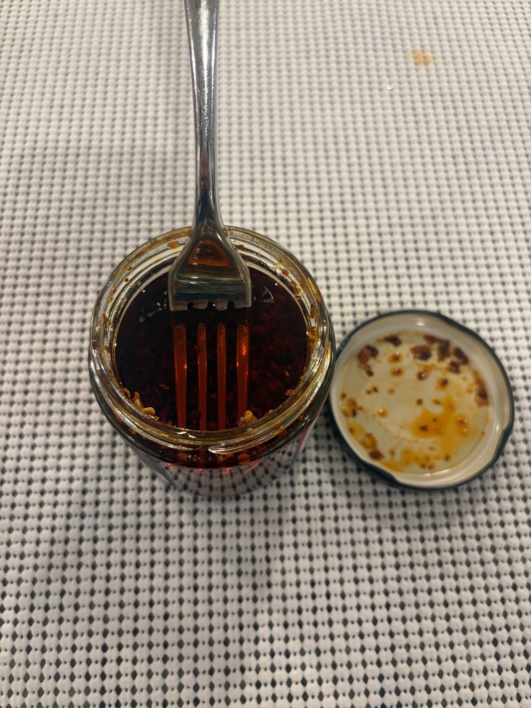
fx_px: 532
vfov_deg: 67.3
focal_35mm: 26
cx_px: 266
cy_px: 354
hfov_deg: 53.1
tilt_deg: -67.6
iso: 160
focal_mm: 5.96
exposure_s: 1/60
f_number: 1.6
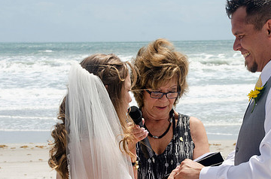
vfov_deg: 11.7
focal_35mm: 116
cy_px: 106
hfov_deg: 17.6
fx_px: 871
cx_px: 204
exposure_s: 1/250
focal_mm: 48
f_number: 11
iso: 100
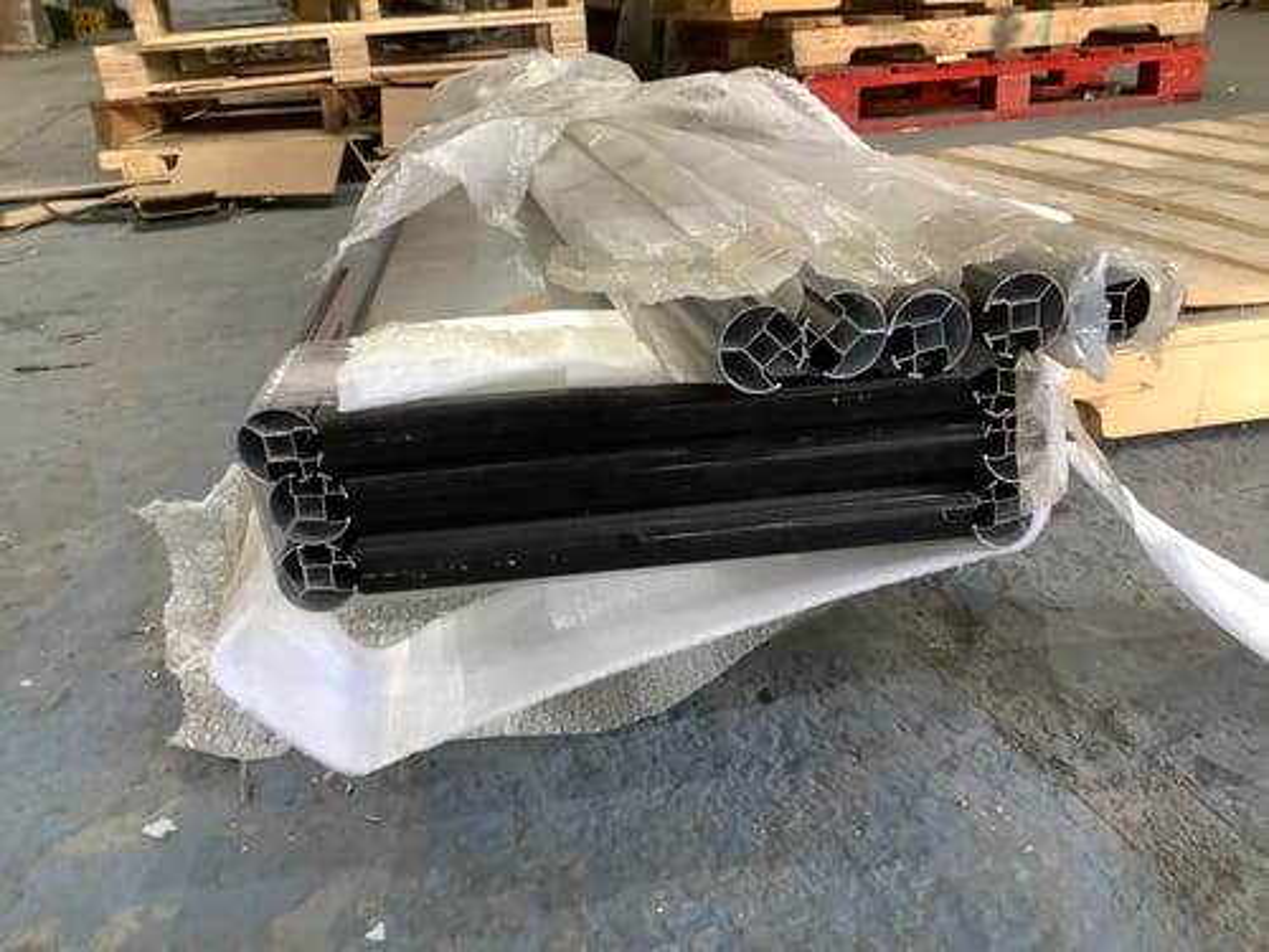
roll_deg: +4.6
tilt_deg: -21.0
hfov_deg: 58.4
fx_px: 1136
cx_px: 634
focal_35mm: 31
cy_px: 476
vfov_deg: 45.4
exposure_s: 1/50
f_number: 2.4
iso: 200
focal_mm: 3.3
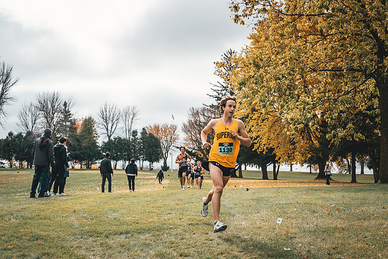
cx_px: 233
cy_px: 153
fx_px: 682
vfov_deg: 21.5
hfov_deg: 31.7
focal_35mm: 63
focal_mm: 50
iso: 400
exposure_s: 1/1250
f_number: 6.3
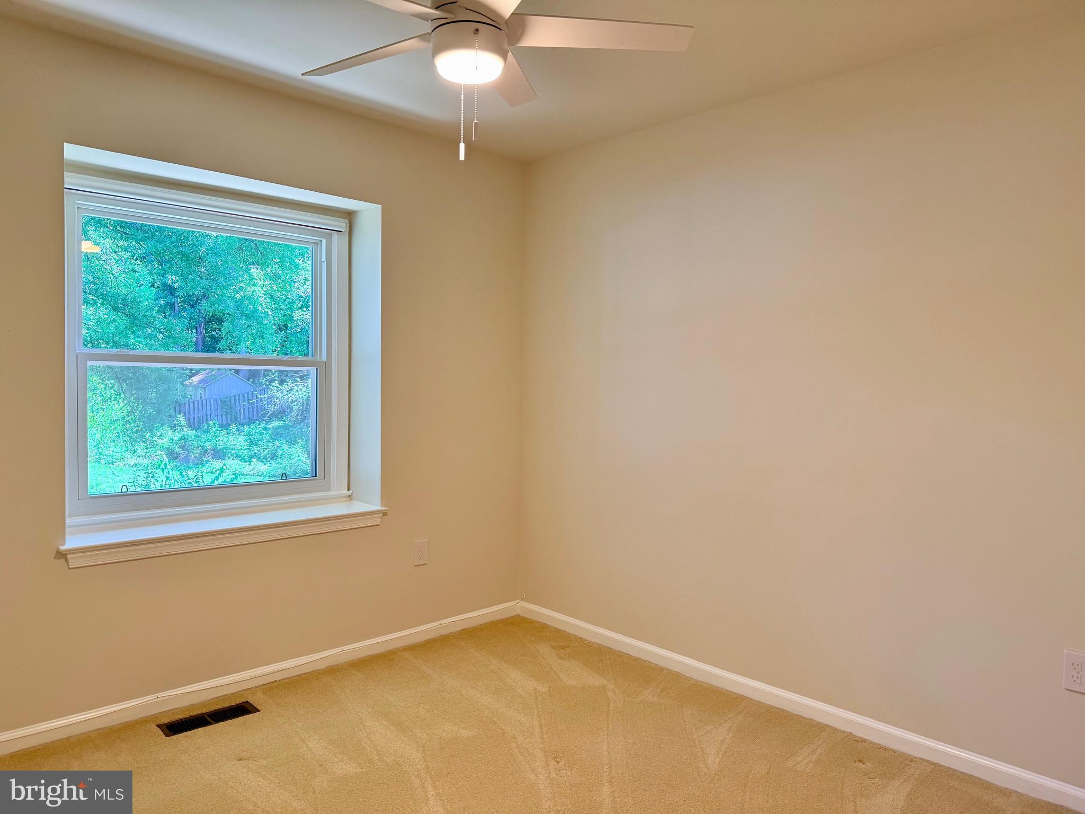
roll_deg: -1.0
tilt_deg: -2.0
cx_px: 542
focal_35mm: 24
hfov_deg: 71.6
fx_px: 752
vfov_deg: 56.8
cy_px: 407
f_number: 1.78
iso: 125
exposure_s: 1/120
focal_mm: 6.76
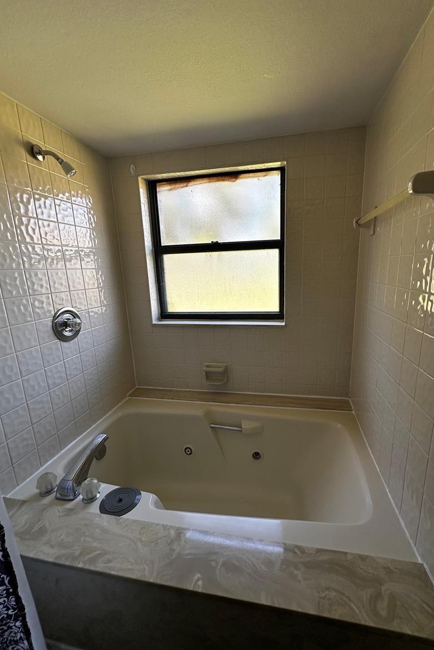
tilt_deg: -12.4
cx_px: 236
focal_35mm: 15
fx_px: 271
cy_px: 329
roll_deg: +0.7
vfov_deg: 100.4
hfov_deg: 77.2
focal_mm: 2.22
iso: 40
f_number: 2.2
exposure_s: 1/146
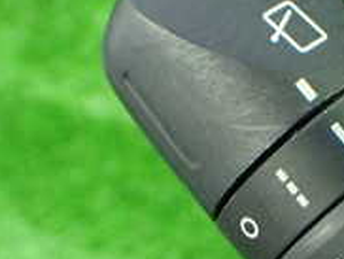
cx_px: 319
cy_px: 238
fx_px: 1244
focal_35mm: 125
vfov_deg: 11.8
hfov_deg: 15.5
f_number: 2.7
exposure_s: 1/40
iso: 1000
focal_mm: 6.83
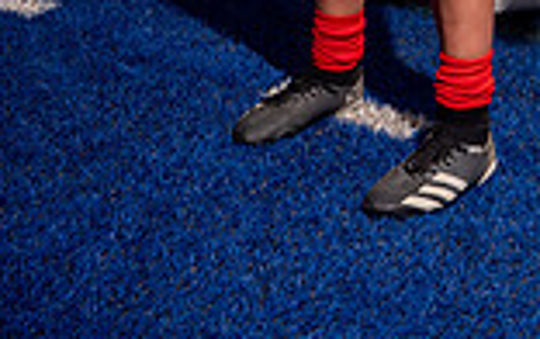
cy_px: -360
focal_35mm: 85
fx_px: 1253
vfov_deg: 13.1
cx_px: 398
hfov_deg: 24.1
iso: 100
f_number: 5.6
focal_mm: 29
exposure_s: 1/250
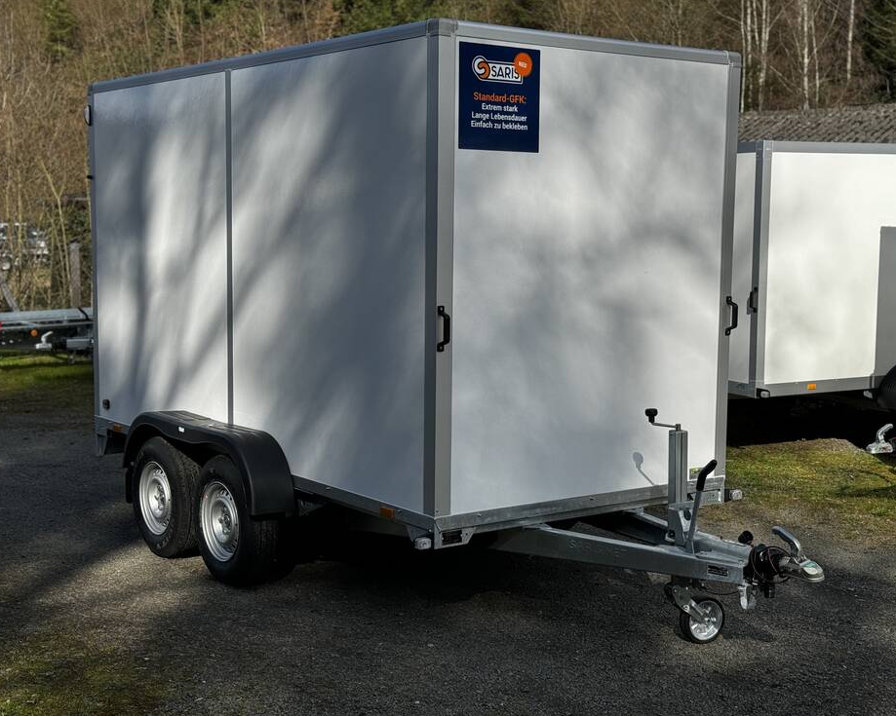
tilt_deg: -7.4
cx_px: 461
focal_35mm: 51
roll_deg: +0.7
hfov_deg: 36.7
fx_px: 1352
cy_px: 359
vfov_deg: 29.7
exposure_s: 1/4975
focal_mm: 6.86
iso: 64
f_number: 1.78
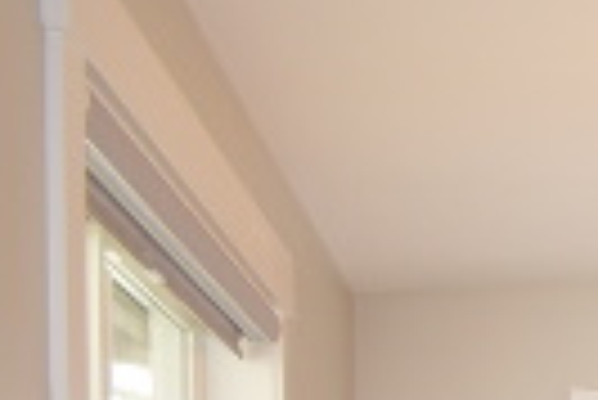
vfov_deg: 15.6
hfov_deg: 15.3
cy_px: 764
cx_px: 1430
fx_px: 1197
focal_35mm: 72
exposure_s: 1/80
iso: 400
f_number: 4.5
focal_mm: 10
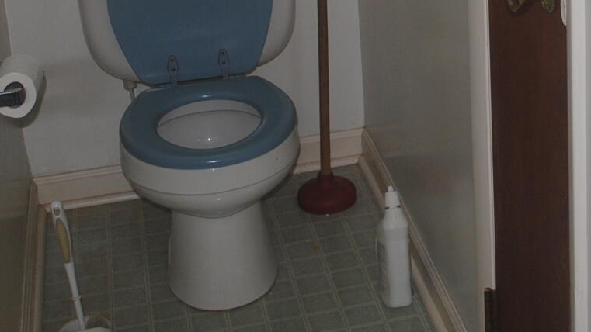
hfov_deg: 25.9
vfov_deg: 14.7
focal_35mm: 80
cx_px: 504
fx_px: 1254
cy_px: -50
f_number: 3.8
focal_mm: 20
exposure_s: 1/60
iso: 200
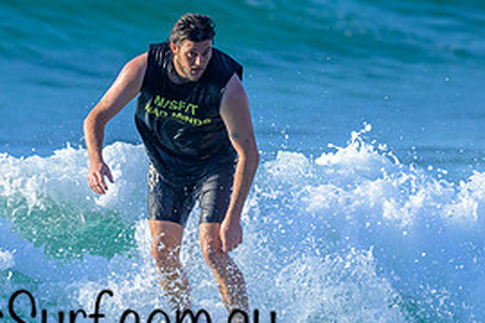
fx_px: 25690
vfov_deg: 0.7
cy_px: 264
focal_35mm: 1907
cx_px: 143
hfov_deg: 1.1
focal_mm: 800
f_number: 6.3
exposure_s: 1/2000
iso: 560
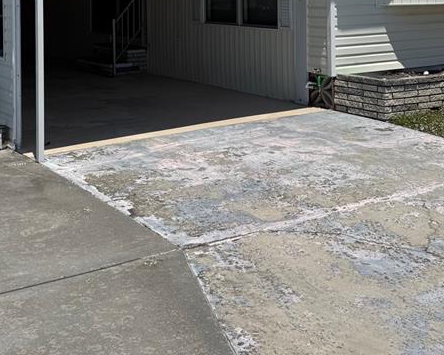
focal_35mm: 54
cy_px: 3
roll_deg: -0.2
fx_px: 709
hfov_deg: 34.5
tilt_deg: -0.7
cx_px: 163
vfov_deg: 26.6
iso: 80
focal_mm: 6.76
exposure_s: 1/9009
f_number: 1.78
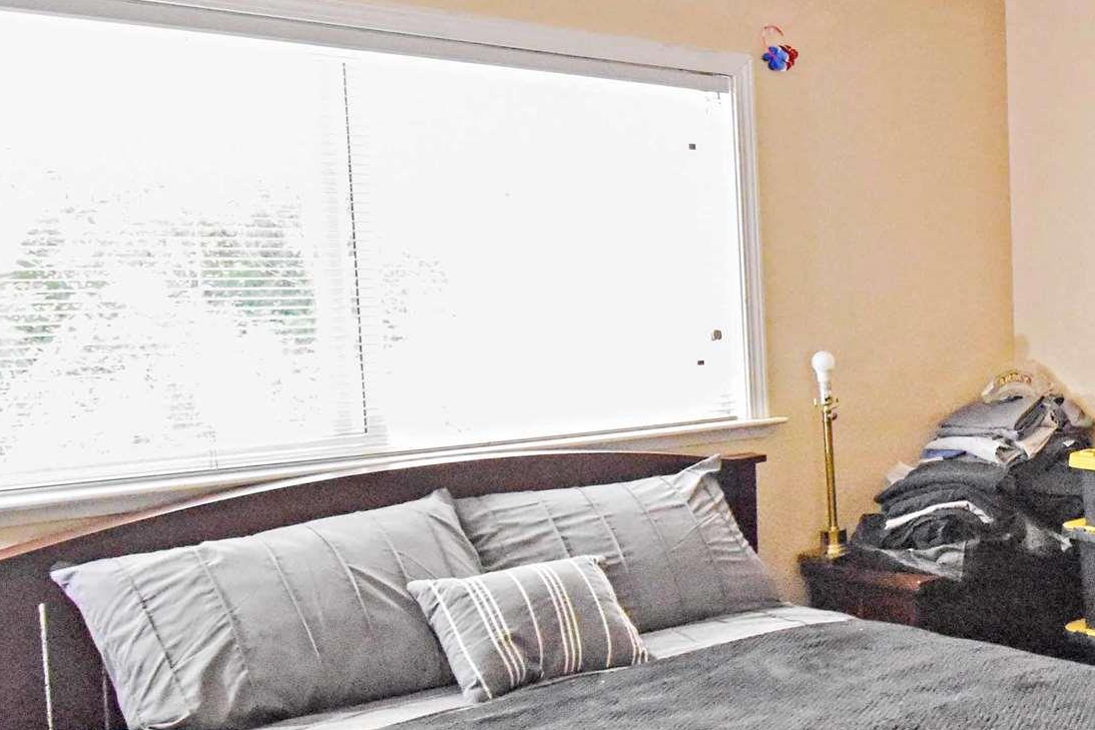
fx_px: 1277
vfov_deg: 31.9
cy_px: 398
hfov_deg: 39.0
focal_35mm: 42
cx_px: 1176
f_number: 4.5
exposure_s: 1/100
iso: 4500
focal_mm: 10
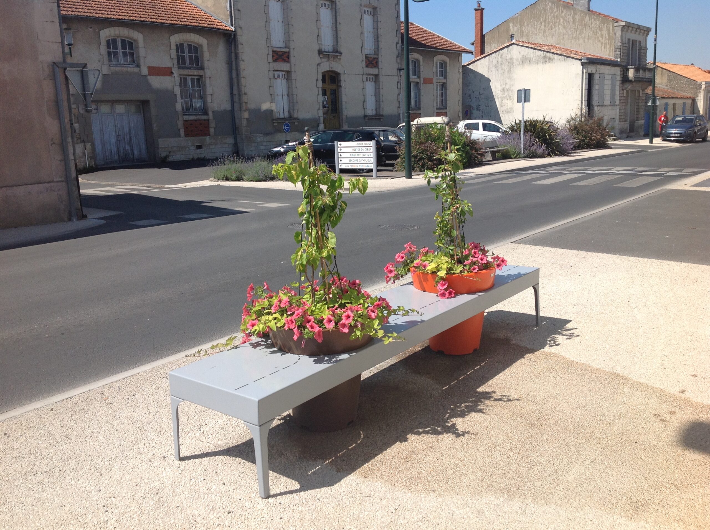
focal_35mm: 35
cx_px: 355
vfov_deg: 40.6
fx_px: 717
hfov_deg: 52.7
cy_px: 265
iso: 50
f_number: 2.4
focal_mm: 4.28
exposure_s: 1/2016
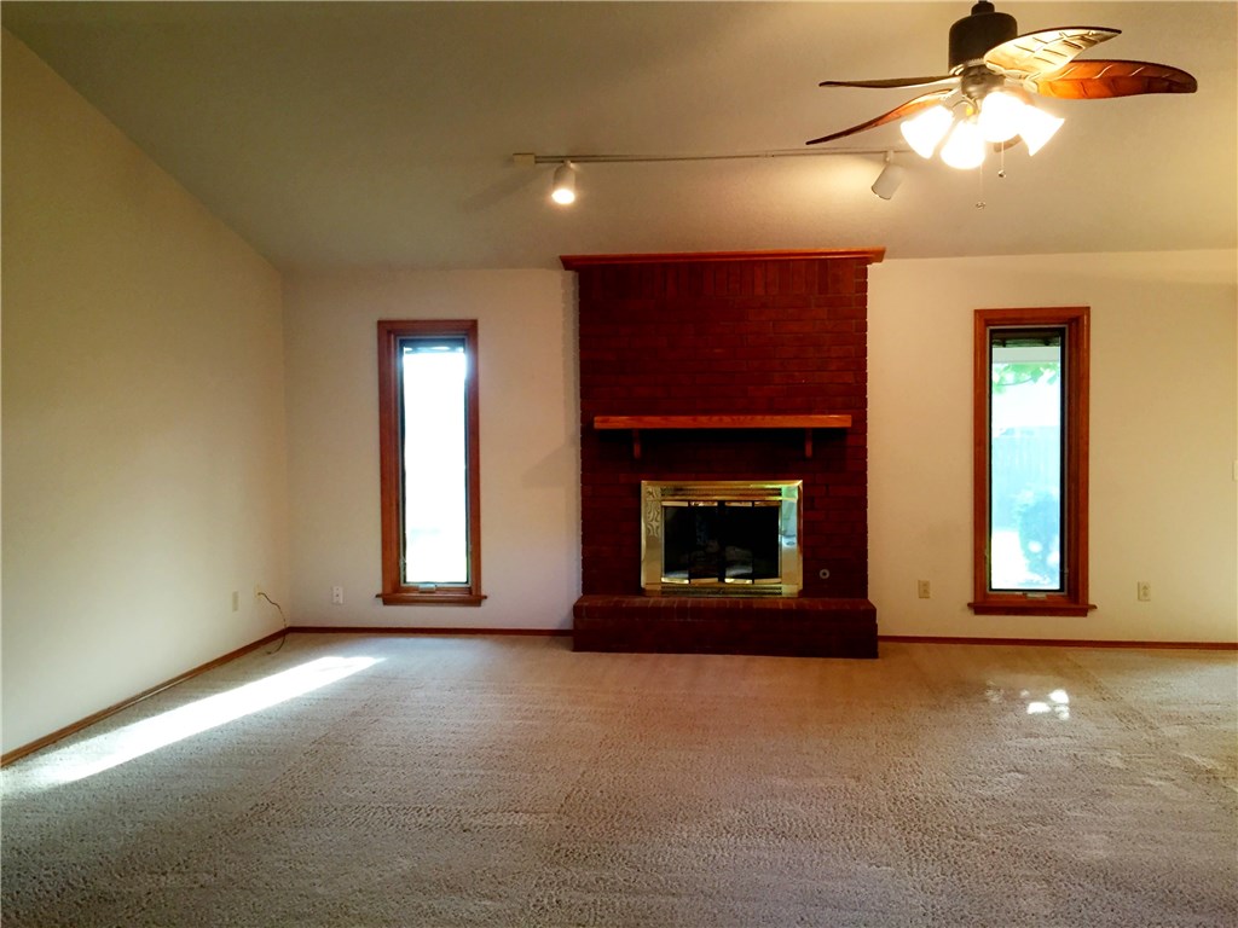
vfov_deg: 48.2
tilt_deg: -4.0
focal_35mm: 29
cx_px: 619
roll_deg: +1.2
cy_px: 464
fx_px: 1037
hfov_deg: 61.7
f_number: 2.2
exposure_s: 1/30
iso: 125
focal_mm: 4.15
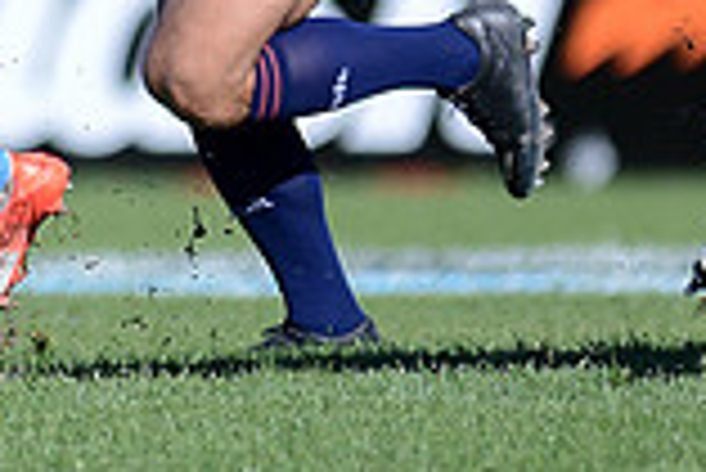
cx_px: -274
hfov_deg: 1.3
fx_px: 30523
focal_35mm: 1555
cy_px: -362
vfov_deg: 0.9
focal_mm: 420
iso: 200
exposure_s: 1/1250
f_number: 4
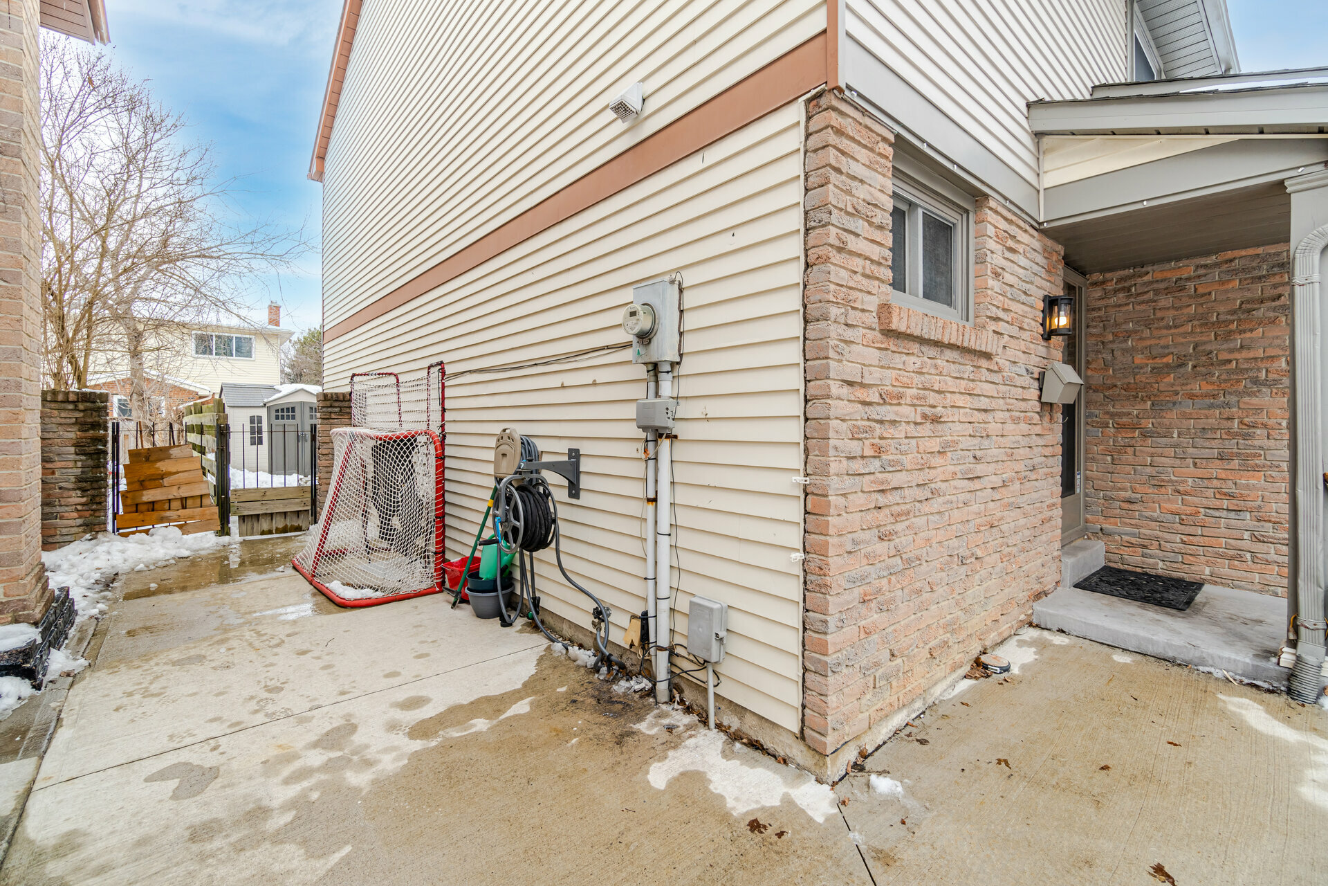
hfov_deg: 100.4
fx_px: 553
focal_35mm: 15
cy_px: 443
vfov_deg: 77.3
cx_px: 664
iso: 80
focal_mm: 10
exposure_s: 1/100
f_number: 6.3
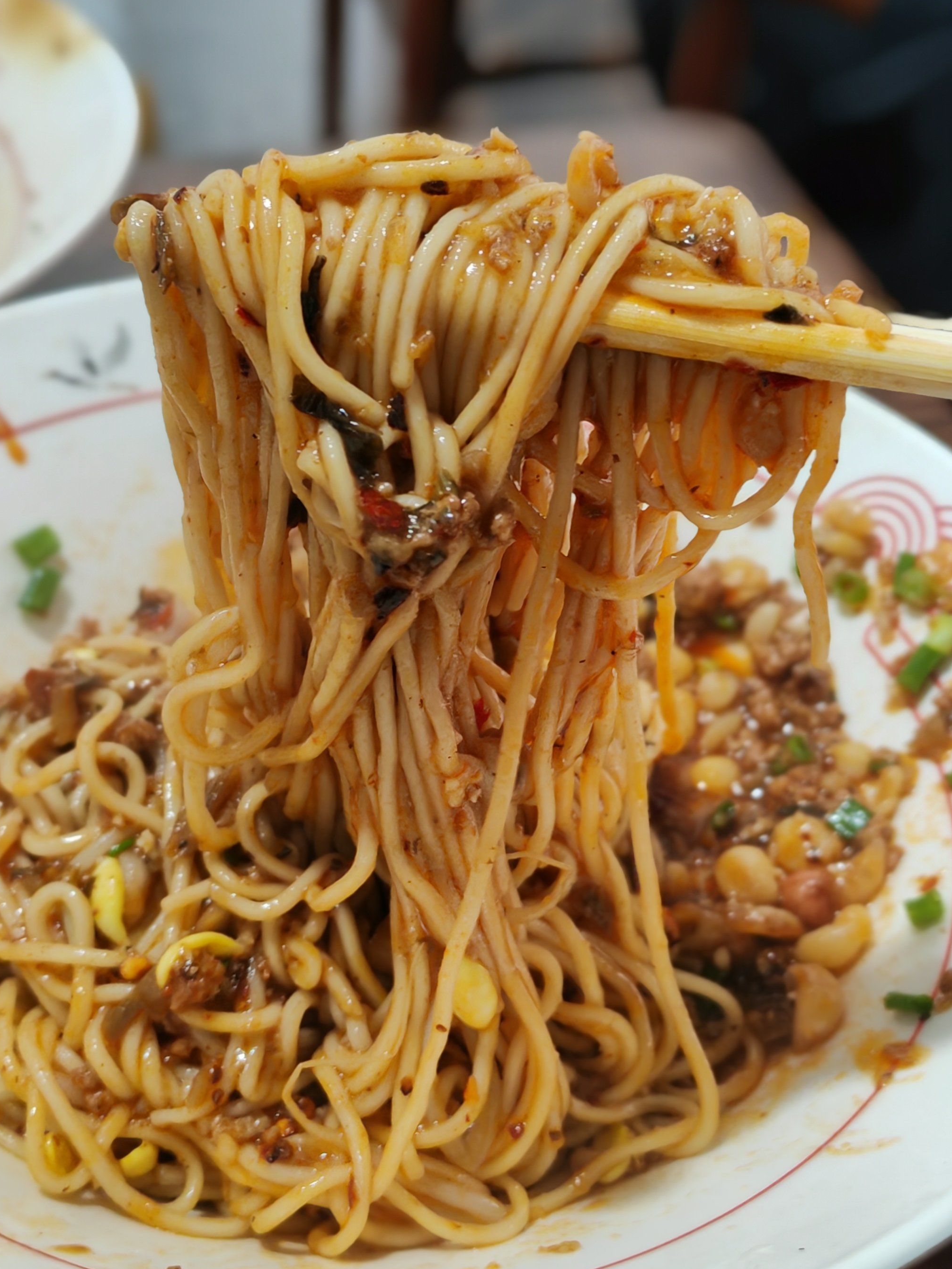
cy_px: 630
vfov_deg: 34.9
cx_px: 472
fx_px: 2017
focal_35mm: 55
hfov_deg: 26.6
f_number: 4
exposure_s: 1/50
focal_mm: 6.12
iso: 2500
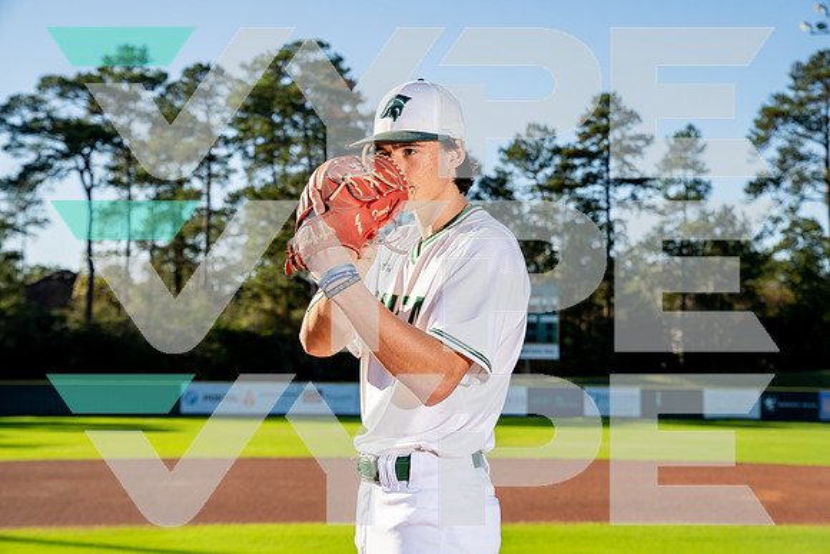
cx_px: 415
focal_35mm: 70
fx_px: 1614
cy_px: 277
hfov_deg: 28.8
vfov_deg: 19.5
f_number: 6.3
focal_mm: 70
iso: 100
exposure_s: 1/250
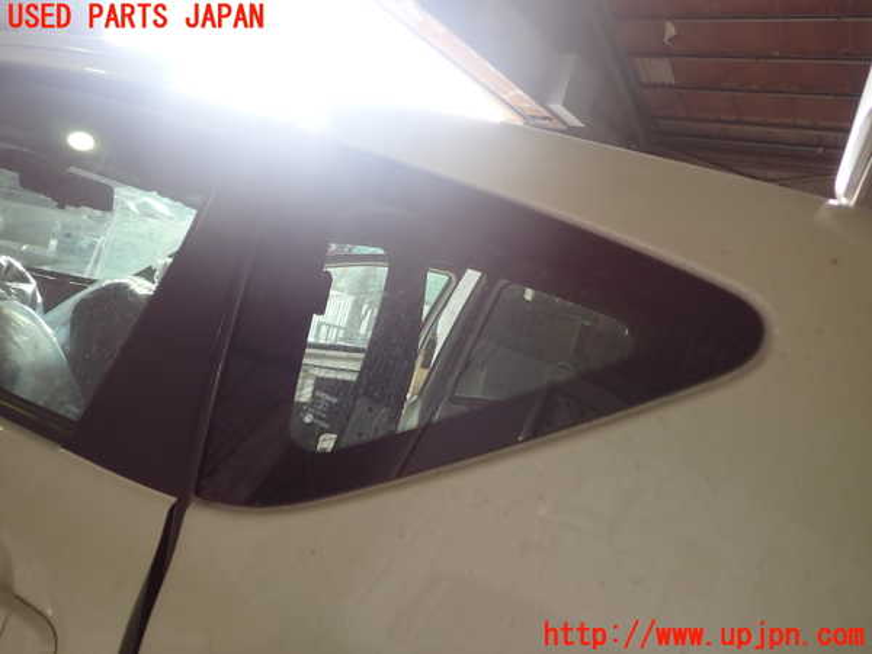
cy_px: 327
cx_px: 436
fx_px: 756
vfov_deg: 46.8
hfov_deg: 60.0
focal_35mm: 30
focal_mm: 5.4
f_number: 2.3
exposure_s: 1/80
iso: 100
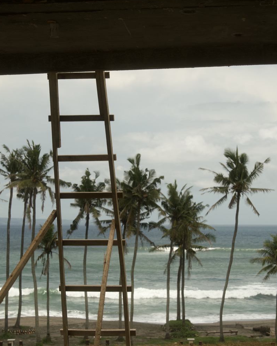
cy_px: 172
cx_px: 169
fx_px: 727
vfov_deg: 26.8
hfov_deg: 21.5
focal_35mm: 71
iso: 800
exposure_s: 1/2500
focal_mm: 50
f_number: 8
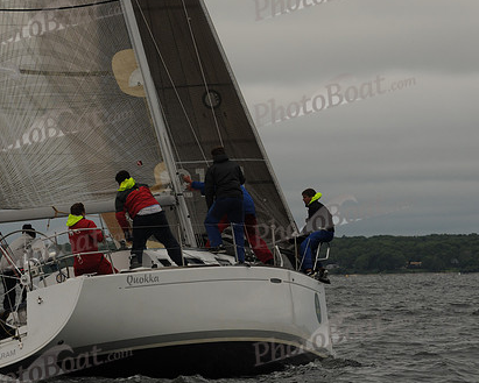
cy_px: 174
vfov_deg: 5.8
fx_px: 3795
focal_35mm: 268
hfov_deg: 7.2
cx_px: 192
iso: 200
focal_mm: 135
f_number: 9
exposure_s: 1/640
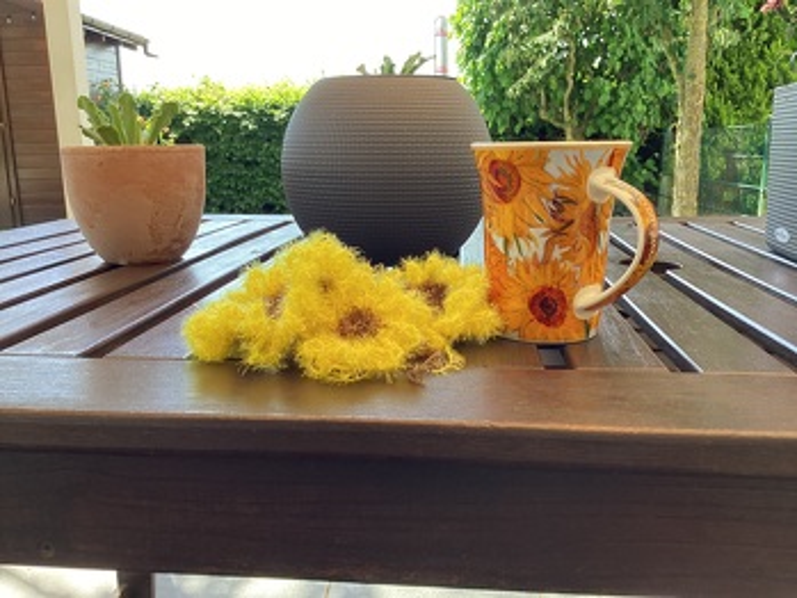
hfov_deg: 58.3
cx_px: 398
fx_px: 714
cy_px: 299
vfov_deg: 45.5
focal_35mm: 31
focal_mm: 3.3
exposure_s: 1/120
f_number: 2.4
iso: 40
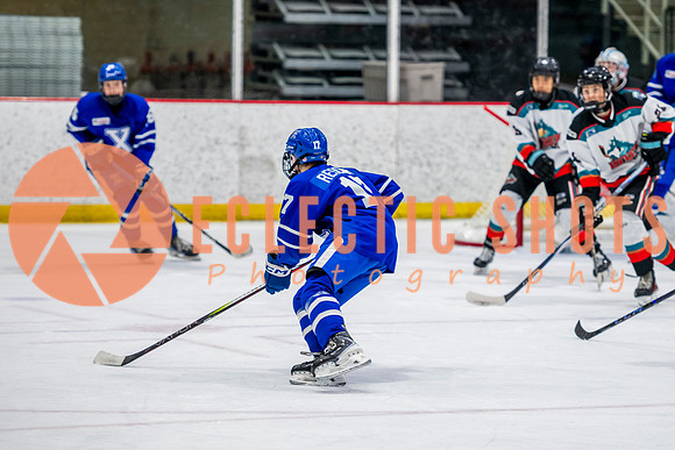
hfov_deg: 10.4
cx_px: 387
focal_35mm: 197
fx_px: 3694
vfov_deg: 7.0
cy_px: 210
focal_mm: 145
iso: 1600
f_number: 3.2
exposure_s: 1/800
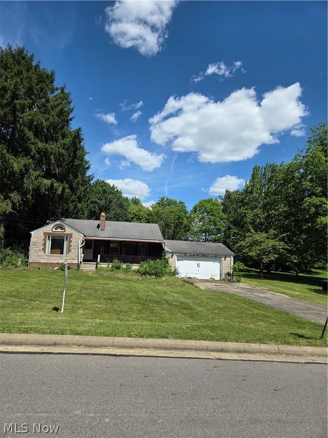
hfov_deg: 58.9
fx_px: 291
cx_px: 164
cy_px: 219
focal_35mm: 23
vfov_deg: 73.9
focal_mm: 5.4
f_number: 1.8
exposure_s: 1/6618
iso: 80
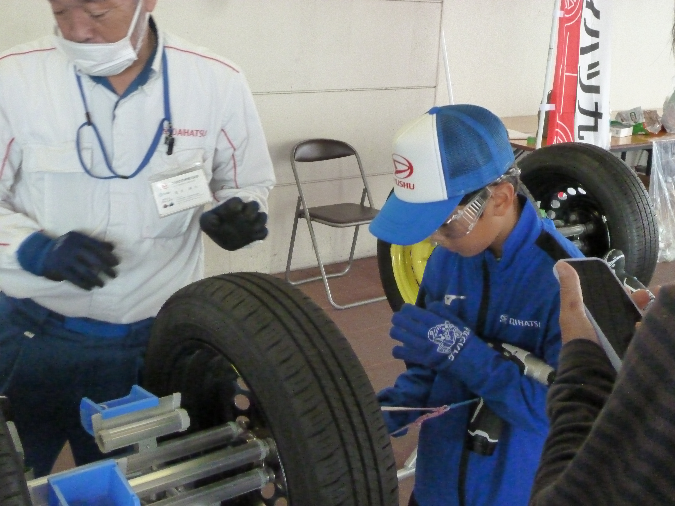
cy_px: 253
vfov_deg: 30.9
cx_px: 338
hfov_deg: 40.4
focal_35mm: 47
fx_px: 916
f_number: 3.9
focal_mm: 8.3
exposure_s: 1/125
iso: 1250
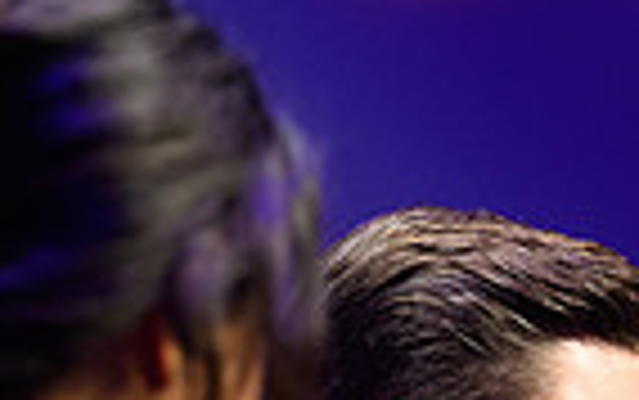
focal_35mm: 747
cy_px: 825
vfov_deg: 1.8
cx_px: 612
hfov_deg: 2.8
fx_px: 13019
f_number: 5.6
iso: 3200
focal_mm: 180
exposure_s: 1/320
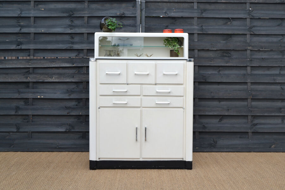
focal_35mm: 45
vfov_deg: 29.9
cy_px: 95
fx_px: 356
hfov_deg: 43.6
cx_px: 142
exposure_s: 1/200
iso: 100
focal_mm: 30
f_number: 7.1
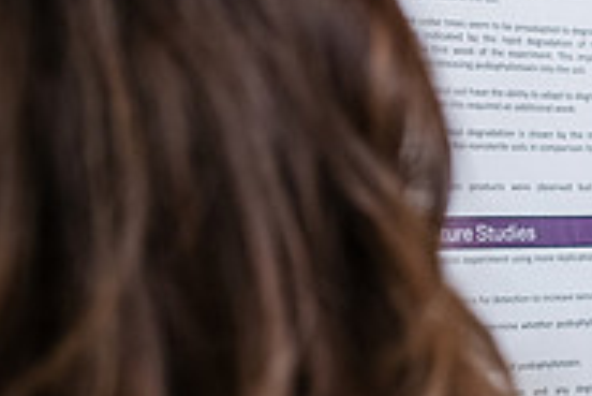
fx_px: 2074
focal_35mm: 126
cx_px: 814
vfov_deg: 10.9
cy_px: 288
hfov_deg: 15.3
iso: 2000
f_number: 3.5
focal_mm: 40
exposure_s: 1/200
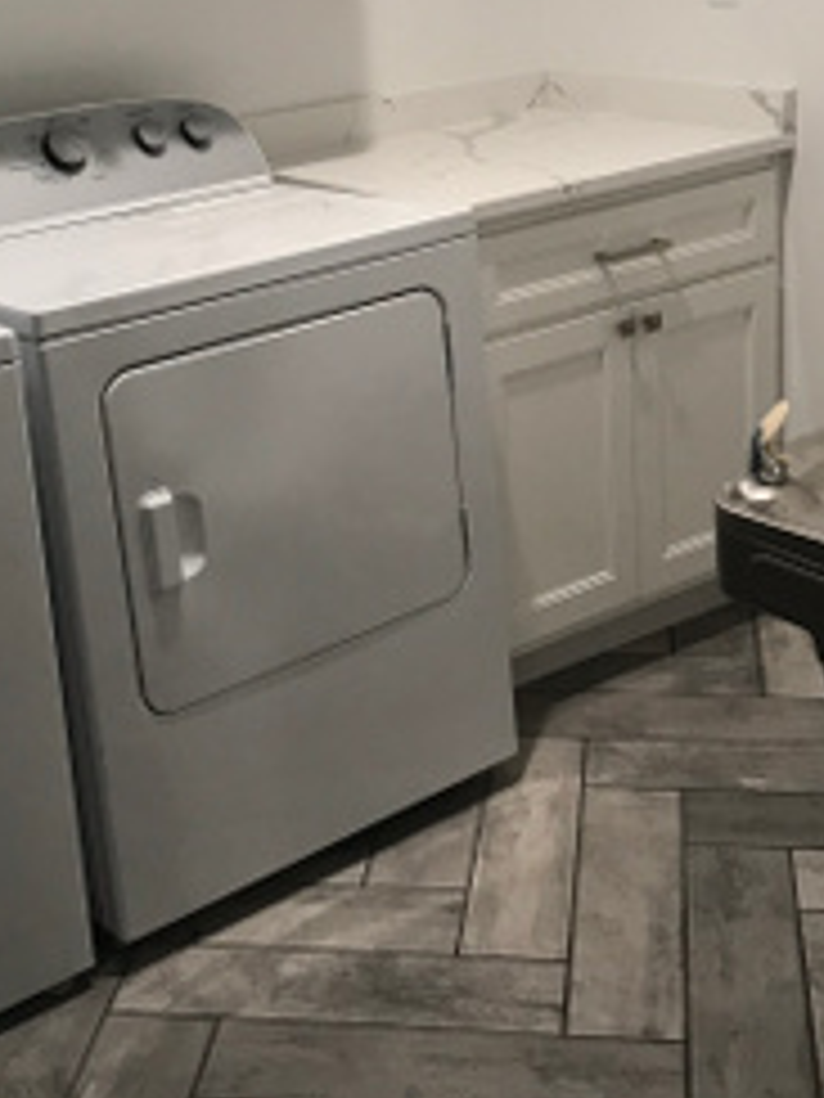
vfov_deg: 34.7
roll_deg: +4.4
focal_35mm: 55
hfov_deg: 26.5
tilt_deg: -17.5
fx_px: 1746
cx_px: 351
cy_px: 405
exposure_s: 1/20
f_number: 1.8
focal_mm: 3.99
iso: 40
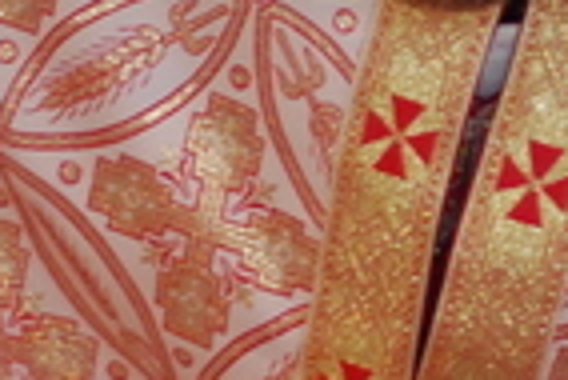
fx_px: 8939
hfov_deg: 3.6
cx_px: 756
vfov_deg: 2.4
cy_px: 326
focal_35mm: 566
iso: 800
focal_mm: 50
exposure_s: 1/200
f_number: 1.4
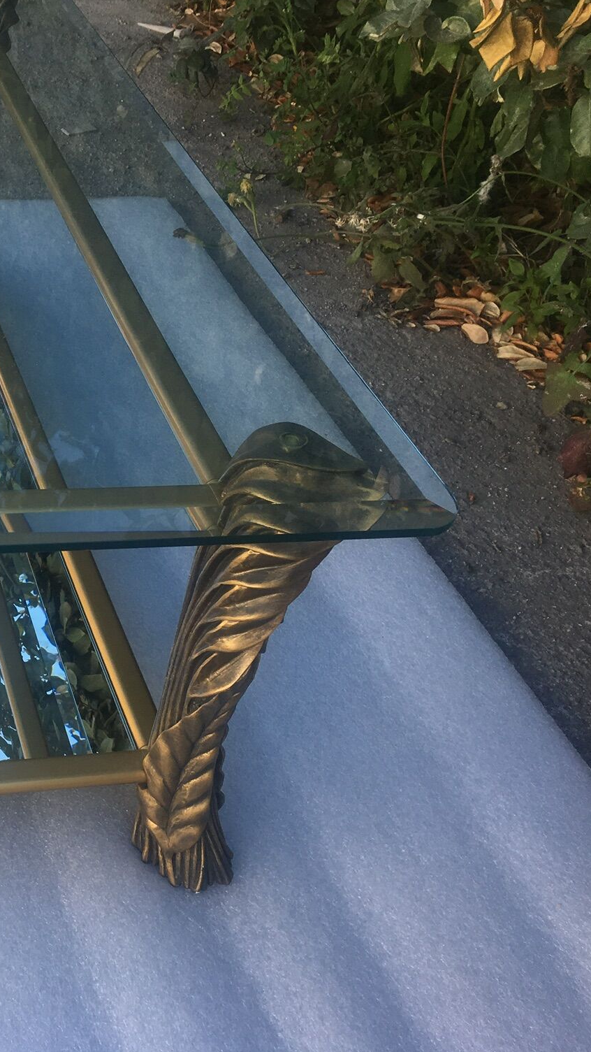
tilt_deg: -40.8
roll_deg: -5.4
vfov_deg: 47.4
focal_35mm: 43
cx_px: -73
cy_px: 535
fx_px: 1199
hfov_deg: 25.5
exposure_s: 1/289
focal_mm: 4.15
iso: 25
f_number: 2.2
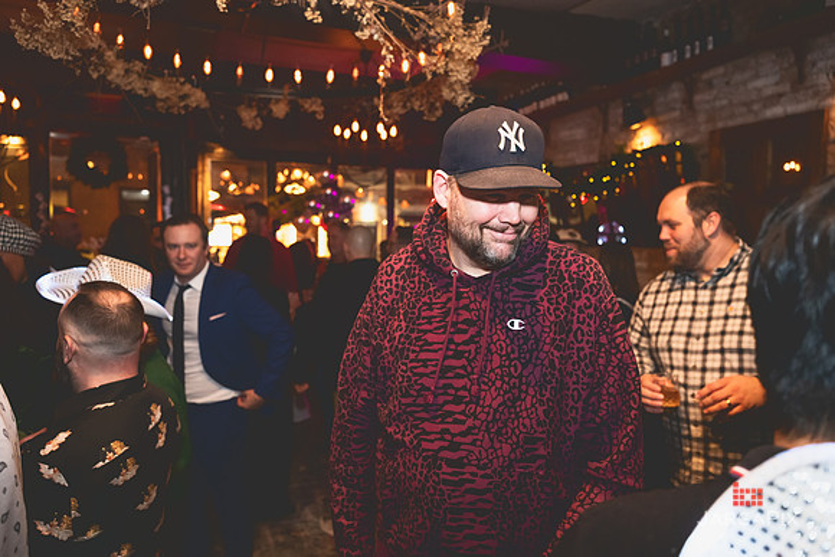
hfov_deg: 71.5
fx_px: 580
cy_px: 278
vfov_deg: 51.3
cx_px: 418
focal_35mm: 25
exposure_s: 1/125
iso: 3200
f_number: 3.2
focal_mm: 24.5
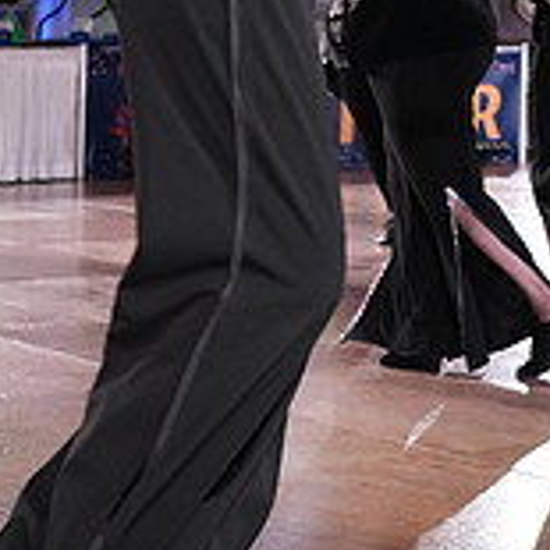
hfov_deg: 14.1
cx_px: 626
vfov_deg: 13.9
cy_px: -135
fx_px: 2175
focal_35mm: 121
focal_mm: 38
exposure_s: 1/500
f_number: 4
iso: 2500
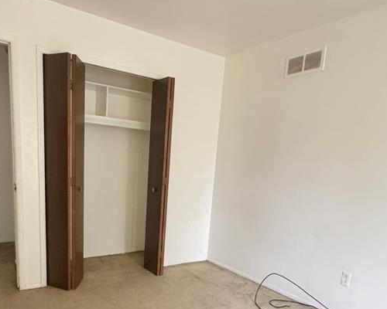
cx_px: 181
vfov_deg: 49.7
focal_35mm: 28
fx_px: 321
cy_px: 227
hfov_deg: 62.2
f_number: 2.2
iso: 400
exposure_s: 1/60
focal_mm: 2.22
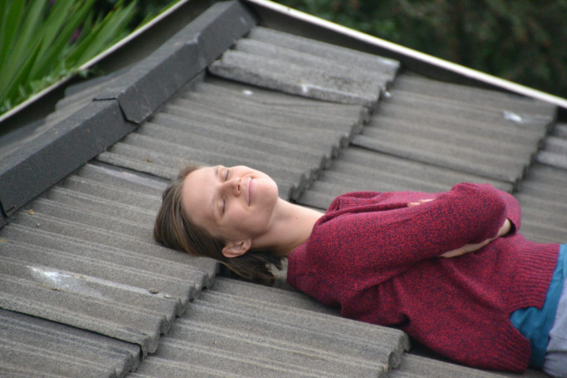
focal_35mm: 405
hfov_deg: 5.1
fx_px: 6379
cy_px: 189
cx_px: 284
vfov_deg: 3.4
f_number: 6.3
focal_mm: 270
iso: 3200
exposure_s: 1/500
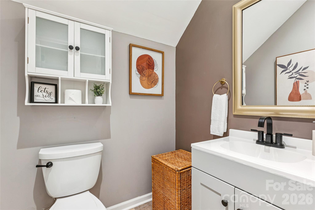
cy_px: 105
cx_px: 158
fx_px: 144
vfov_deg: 72.0
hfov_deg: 95.0
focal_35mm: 16
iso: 100
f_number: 13
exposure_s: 5
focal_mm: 16.5
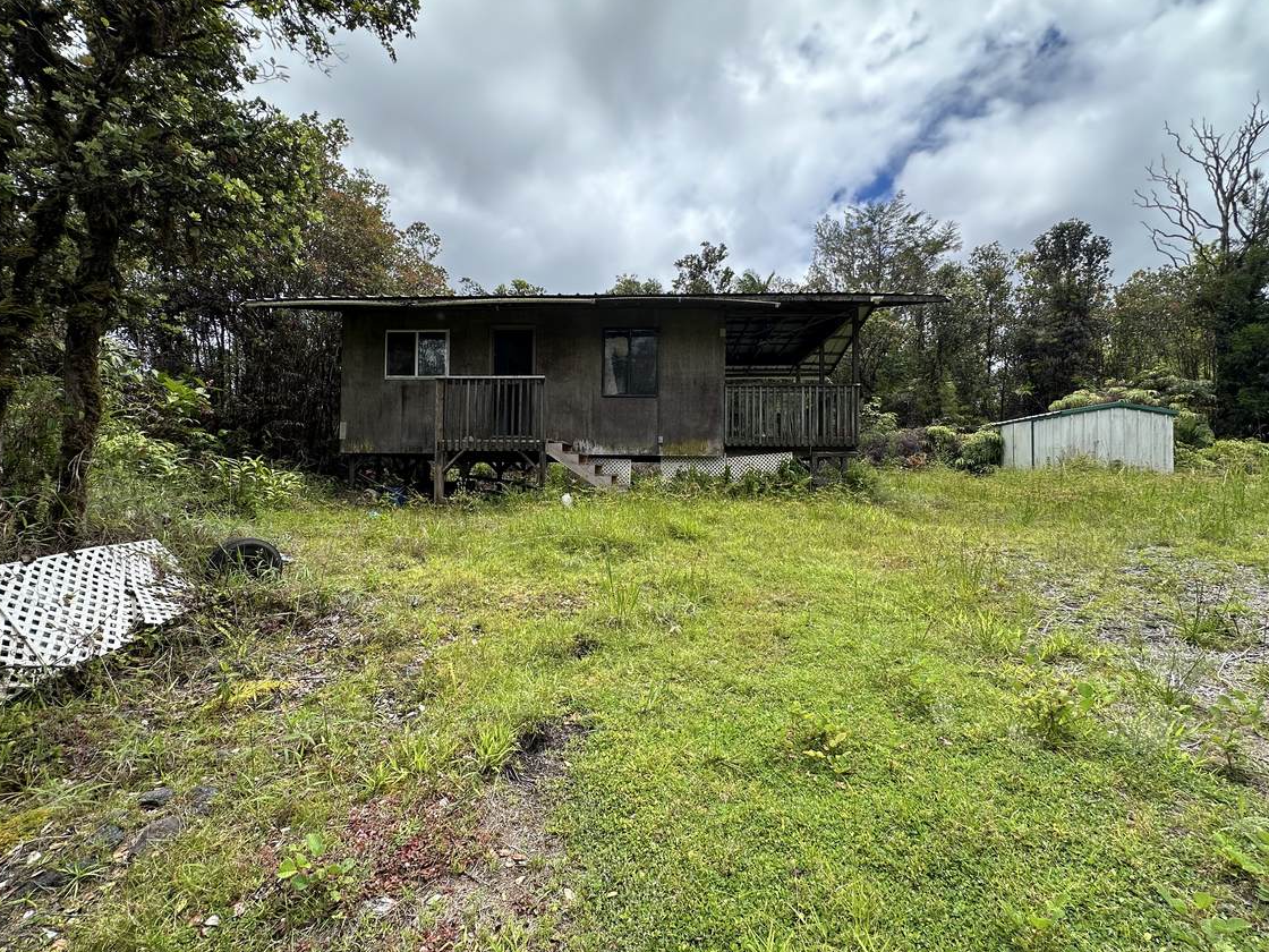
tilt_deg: +1.6
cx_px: 636
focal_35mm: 16
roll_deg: -0.8
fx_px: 587
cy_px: 465
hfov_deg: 94.5
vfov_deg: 78.1
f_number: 2.2
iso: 40
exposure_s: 1/855
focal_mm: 2.22
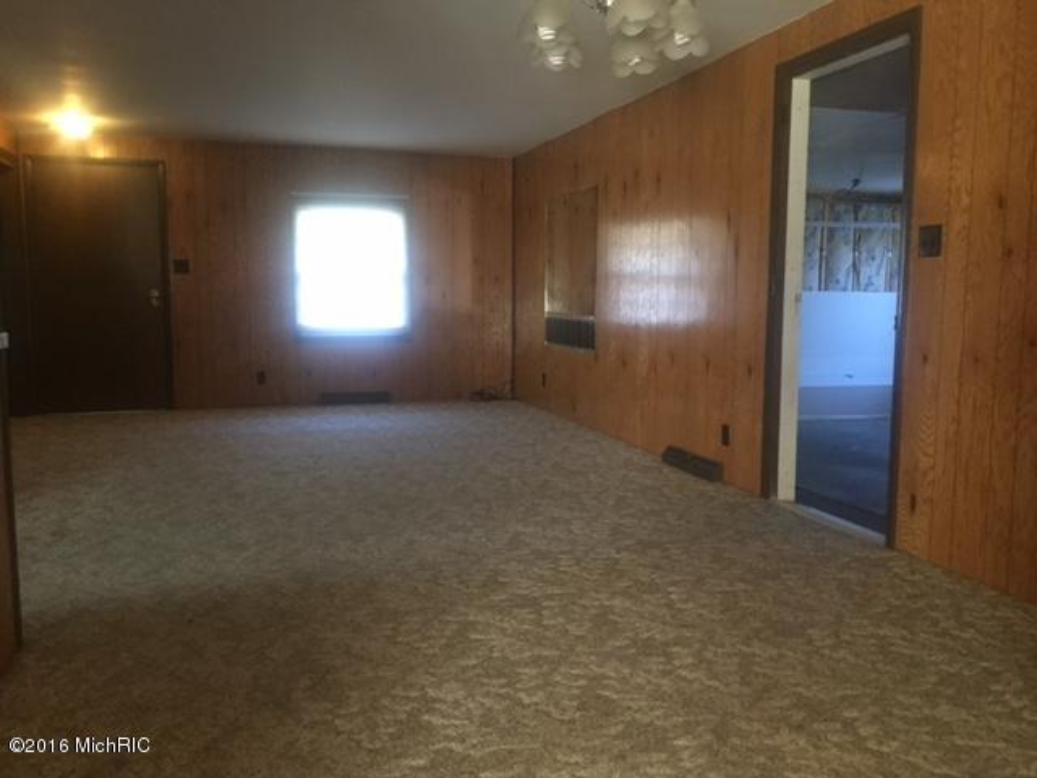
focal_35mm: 29
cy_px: 389
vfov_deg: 48.2
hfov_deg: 61.7
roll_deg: -0.2
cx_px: 518
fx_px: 869
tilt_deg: -4.9
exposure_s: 1/15
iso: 250
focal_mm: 4.15
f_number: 2.2
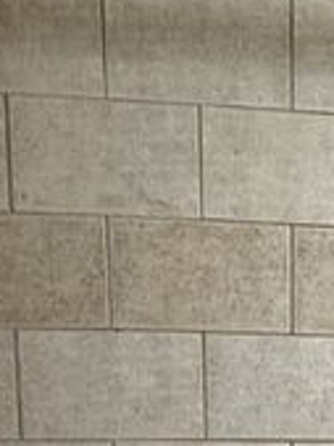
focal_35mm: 89
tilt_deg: -8.4
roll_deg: -2.9
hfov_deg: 15.8
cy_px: 603
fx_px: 1148
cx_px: 416
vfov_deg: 20.0
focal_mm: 2.22
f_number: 2.2
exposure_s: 1/60
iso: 200
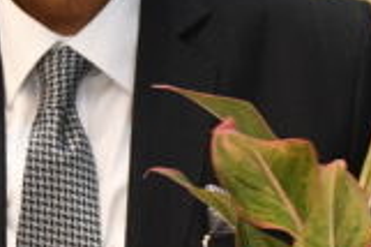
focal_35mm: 369
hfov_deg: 5.6
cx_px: 161
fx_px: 3799
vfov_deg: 3.7
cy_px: -1
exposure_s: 1/60
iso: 2000
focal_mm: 58
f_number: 4.5
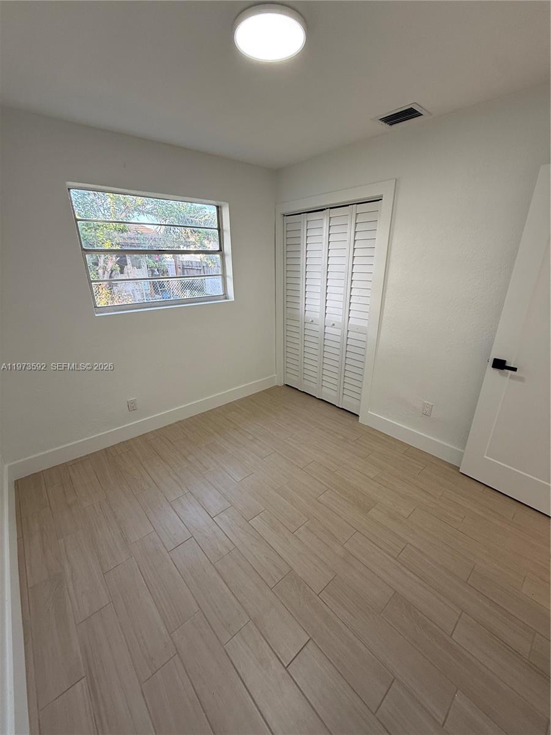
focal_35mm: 14
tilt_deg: -19.4
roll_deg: +0.2
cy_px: 368
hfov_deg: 85.7
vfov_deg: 102.1
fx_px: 297
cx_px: 276
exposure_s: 1/99
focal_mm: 2.22
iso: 80
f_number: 2.2
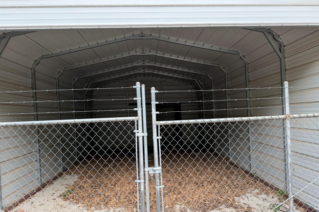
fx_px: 221
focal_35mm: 25
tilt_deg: -0.6
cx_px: 160
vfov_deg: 51.2
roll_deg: +3.5
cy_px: 117
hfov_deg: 71.5
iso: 80
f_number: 1.78
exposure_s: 1/223
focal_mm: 6.76
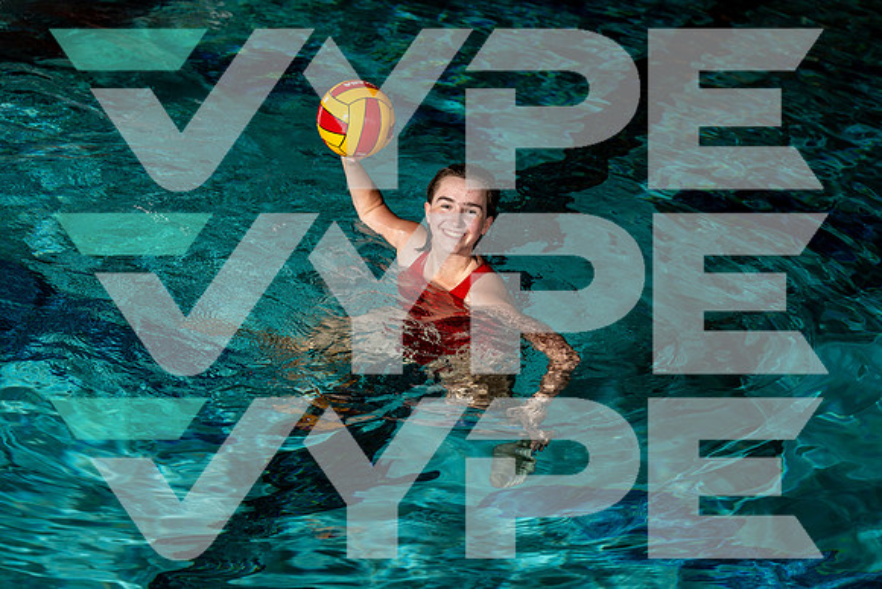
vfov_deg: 21.6
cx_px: 441
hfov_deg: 31.9
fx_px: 1544
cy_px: 294
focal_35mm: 63
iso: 100
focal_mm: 63
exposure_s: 1/250
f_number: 4
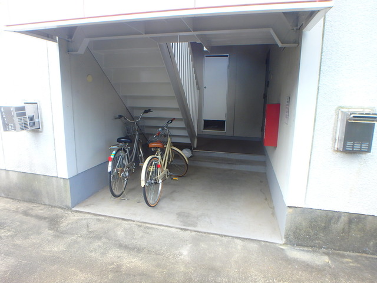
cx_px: 188
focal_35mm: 21
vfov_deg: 63.4
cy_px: 142
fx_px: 229
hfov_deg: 79.0
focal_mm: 3.7
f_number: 3.5
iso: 125
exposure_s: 1/100
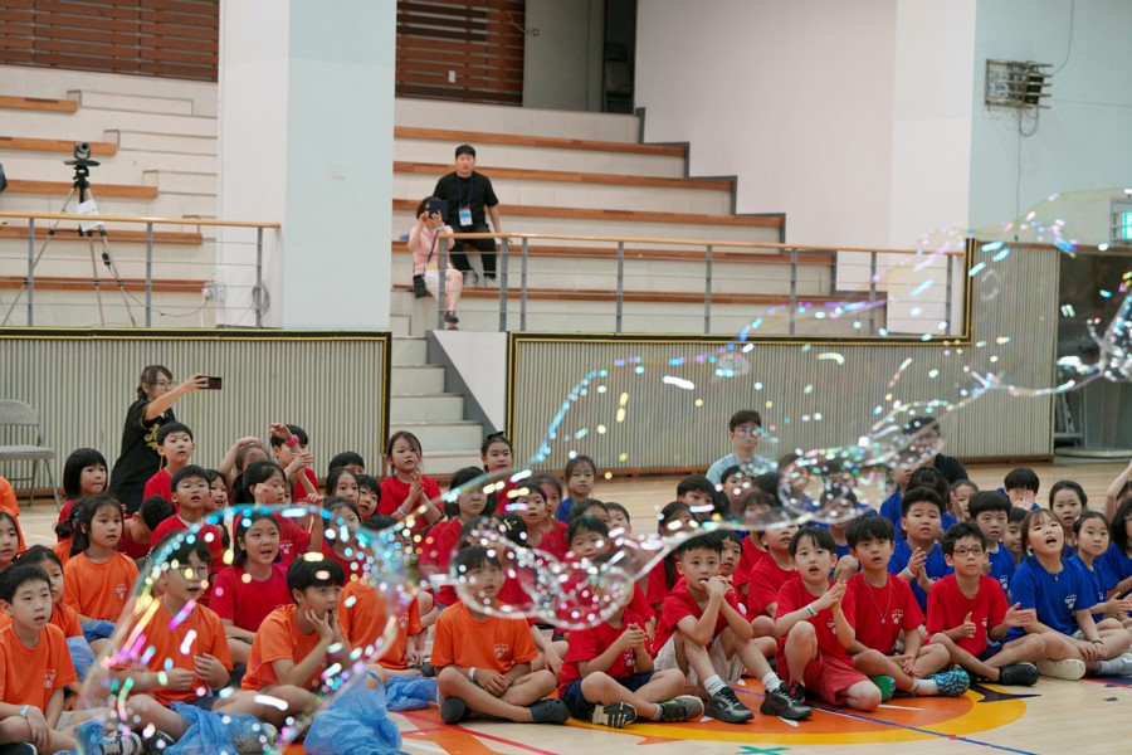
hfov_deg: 27.3
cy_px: 378
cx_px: 566
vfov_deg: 18.4
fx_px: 2327
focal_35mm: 74
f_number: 4
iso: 1250
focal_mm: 74
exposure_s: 1/160
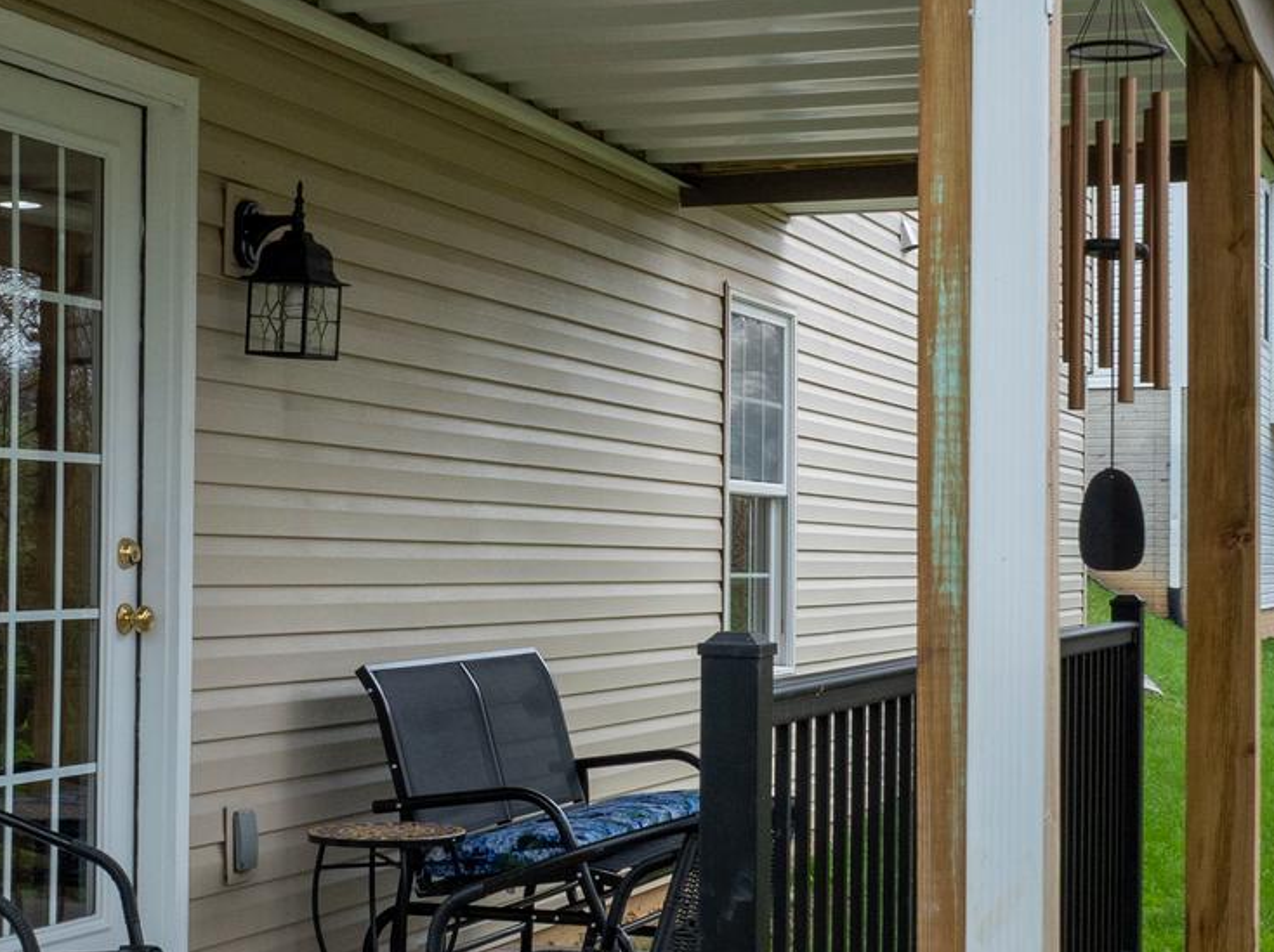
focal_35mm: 67
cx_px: 411
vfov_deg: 21.9
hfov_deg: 28.8
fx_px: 2463
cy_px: 533
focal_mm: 12.29
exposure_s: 1/60
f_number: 7.1
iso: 100
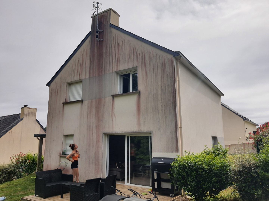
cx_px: 134
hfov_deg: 67.3
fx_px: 202
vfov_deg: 53.1
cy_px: 100
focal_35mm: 26
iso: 50
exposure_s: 1/4896
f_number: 1.7
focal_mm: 4.32
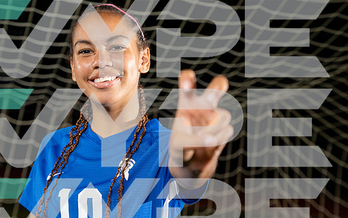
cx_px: 145
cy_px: 128
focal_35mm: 84
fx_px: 797
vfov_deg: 15.5
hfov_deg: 24.6
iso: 500
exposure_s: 1/125
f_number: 4
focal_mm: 67
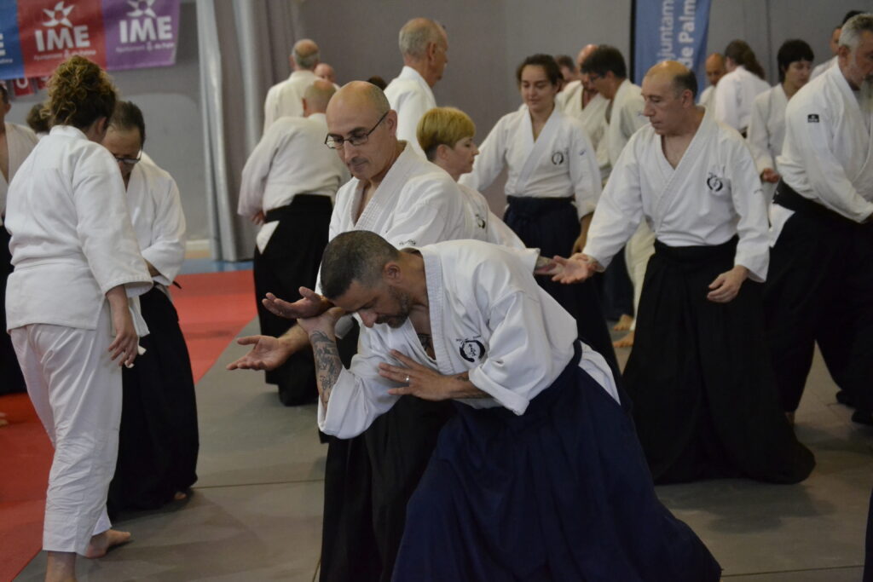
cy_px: 291
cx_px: 436
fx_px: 2001
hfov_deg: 24.6
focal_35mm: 82
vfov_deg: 16.6
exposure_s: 1/320
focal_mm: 55
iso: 3200
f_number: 4
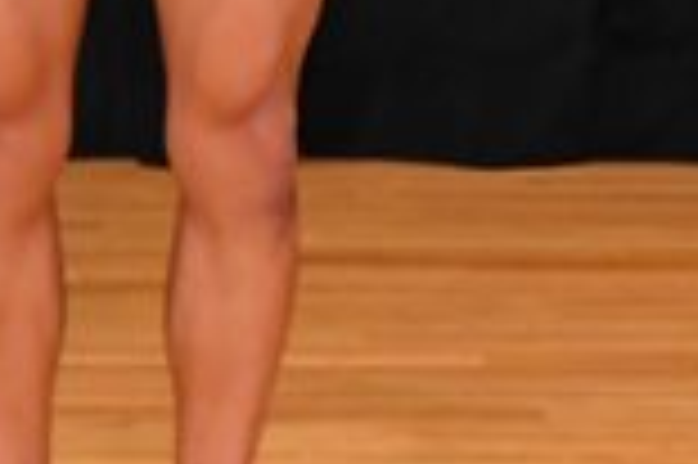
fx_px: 27561
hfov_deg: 1.5
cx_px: 975
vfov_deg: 1.0
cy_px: -315
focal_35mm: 1423
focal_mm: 190
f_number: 5.6
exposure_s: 1/400
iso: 4000
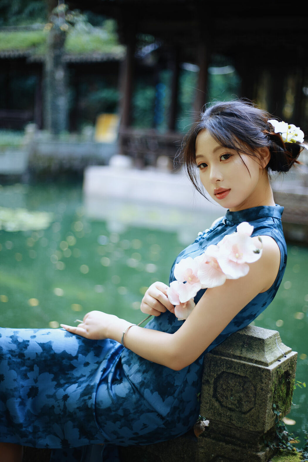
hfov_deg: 27.5
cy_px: 231
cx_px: 154
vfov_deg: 40.3
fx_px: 629
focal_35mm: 49
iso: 500
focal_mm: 50
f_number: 1.8
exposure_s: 1/125
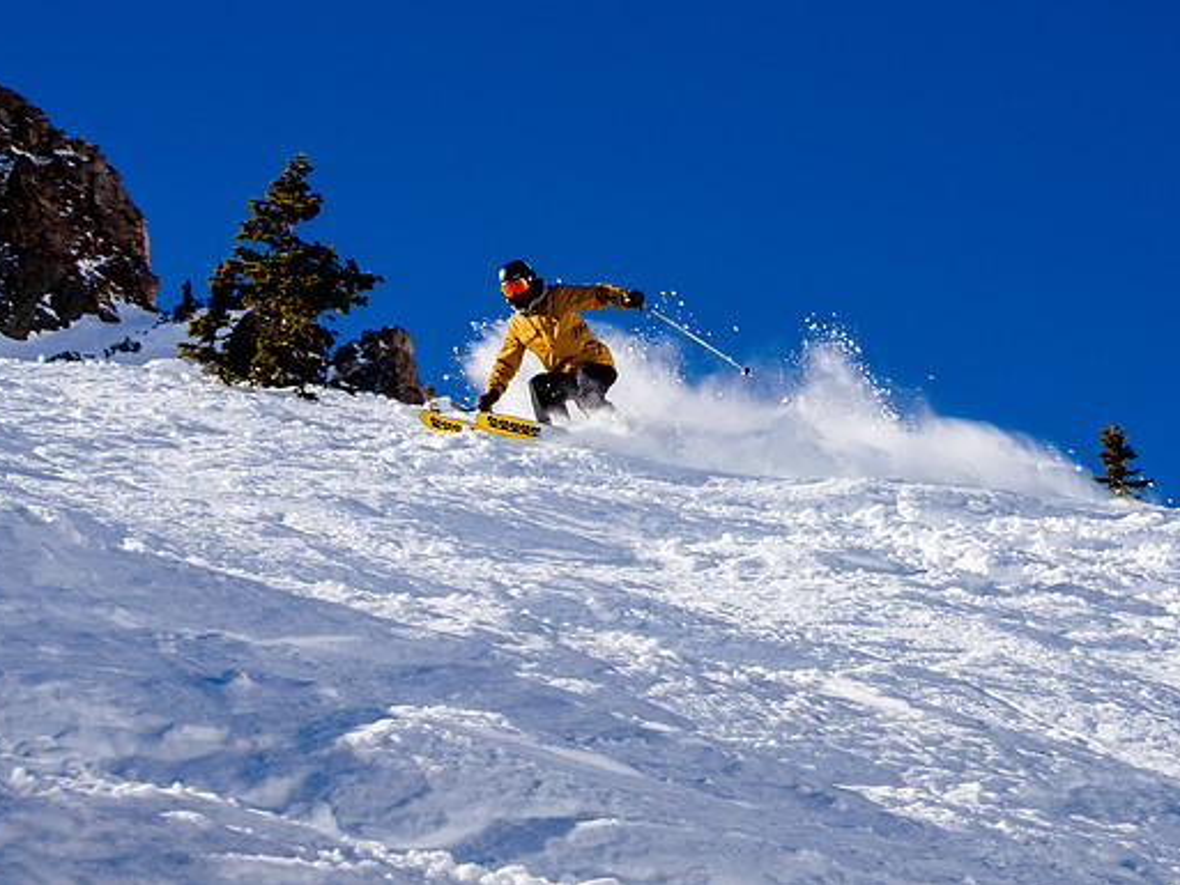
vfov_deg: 13.6
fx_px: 3716
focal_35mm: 109
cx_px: 860
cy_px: 268
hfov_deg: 18.0
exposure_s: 1/320
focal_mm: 48
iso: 160
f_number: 14
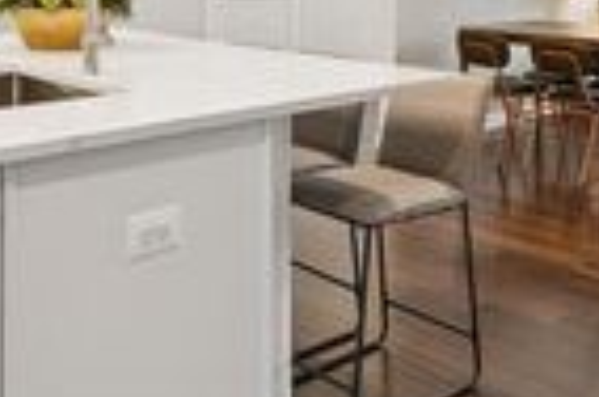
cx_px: 342
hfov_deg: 36.6
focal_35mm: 54
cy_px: -59
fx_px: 903
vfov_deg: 23.0
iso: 250
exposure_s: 1/6
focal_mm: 15.4
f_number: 9
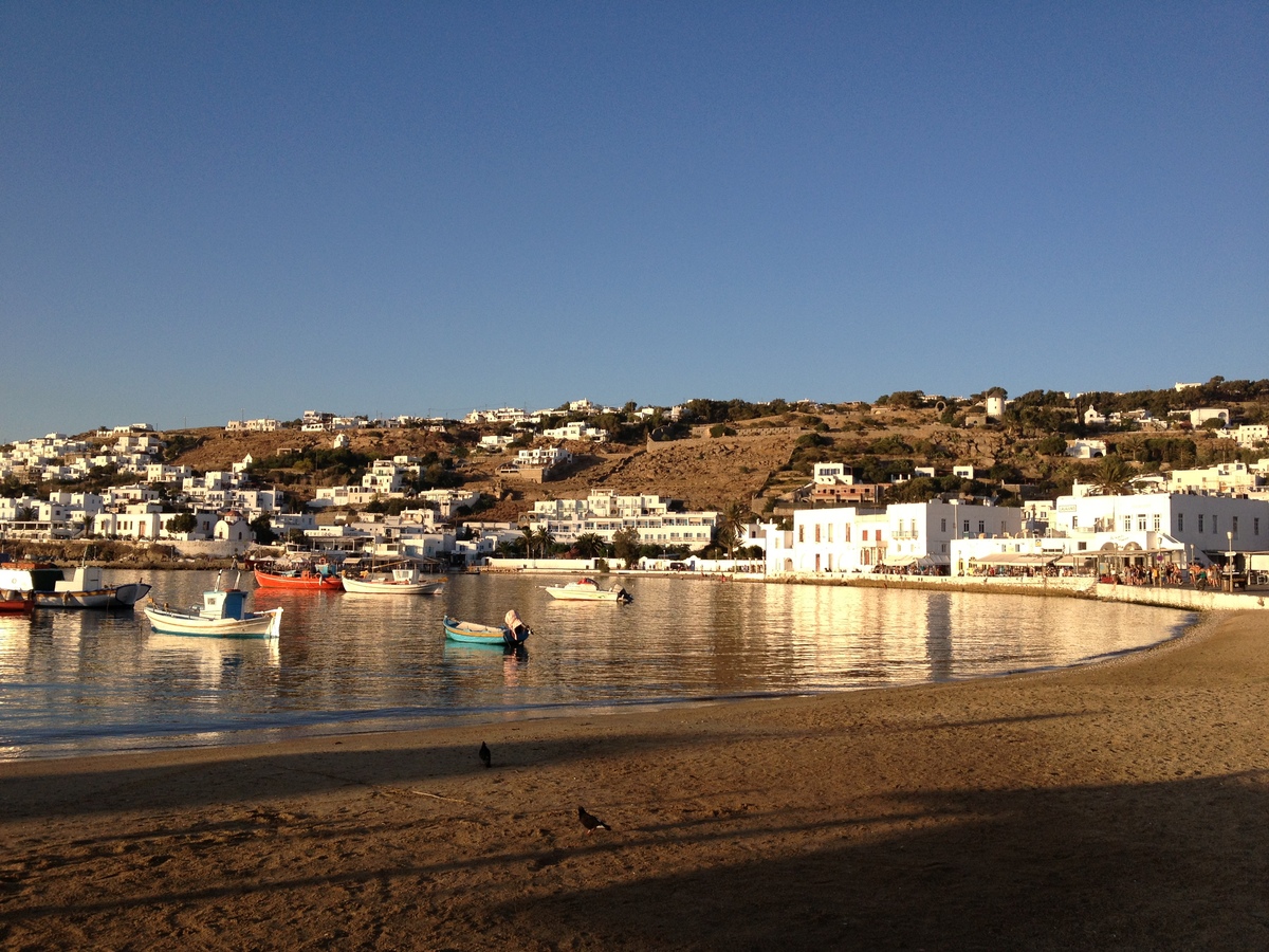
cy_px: 476
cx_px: 634
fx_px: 1283
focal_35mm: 35
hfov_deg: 52.6
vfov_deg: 40.7
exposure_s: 1/1151
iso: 50
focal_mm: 4.28
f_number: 2.4
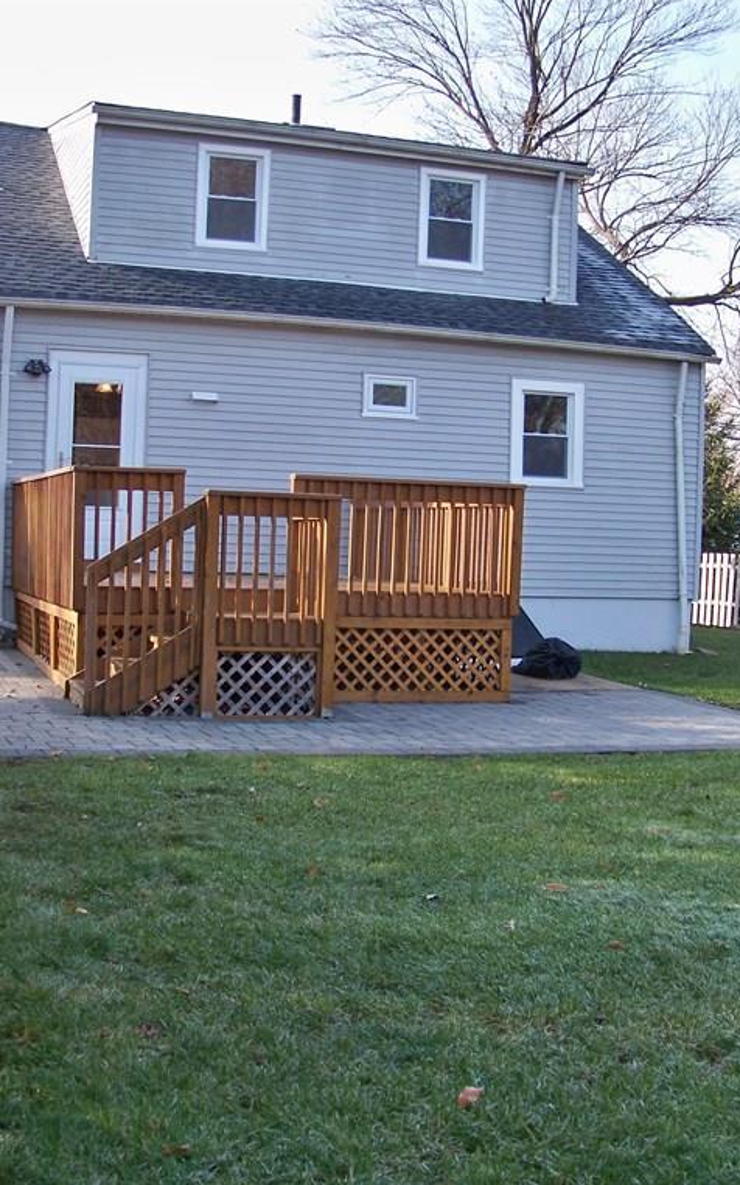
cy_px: 591
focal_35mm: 47
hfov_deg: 27.4
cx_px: 348
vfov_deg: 42.7
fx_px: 1517
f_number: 2.8
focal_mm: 5.85
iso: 64
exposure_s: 1/250
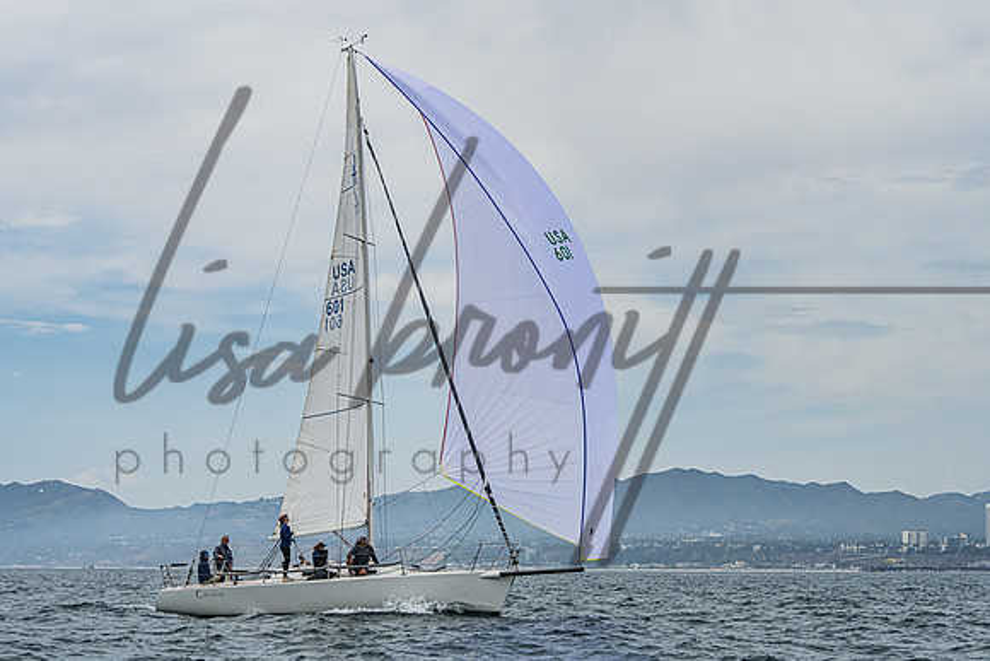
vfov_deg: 18.7
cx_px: 459
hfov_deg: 27.8
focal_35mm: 73
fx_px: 2002
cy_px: 313
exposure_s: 1/2500
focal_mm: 62
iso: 400
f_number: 8
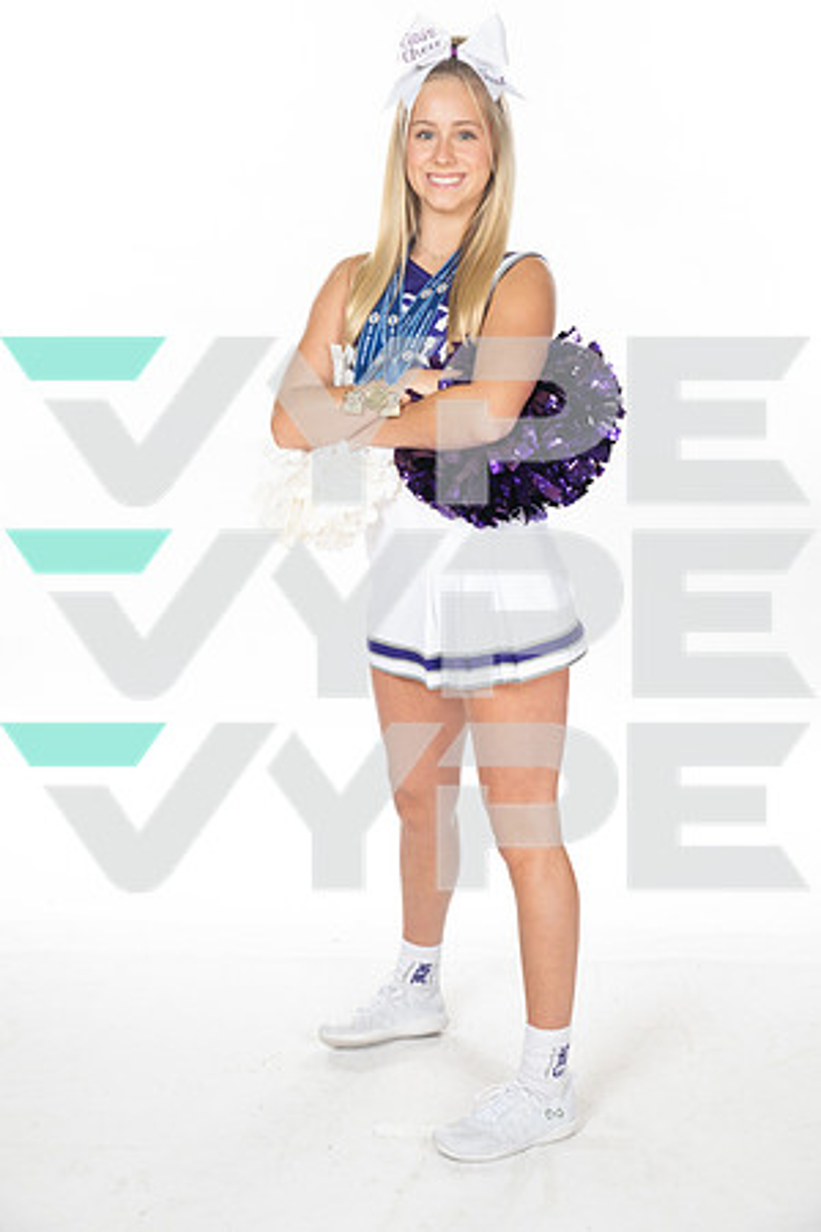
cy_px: 616
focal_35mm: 55
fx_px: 1881
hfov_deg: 24.6
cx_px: 410
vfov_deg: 36.2
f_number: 7.1
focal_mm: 55
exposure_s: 1/320
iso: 800
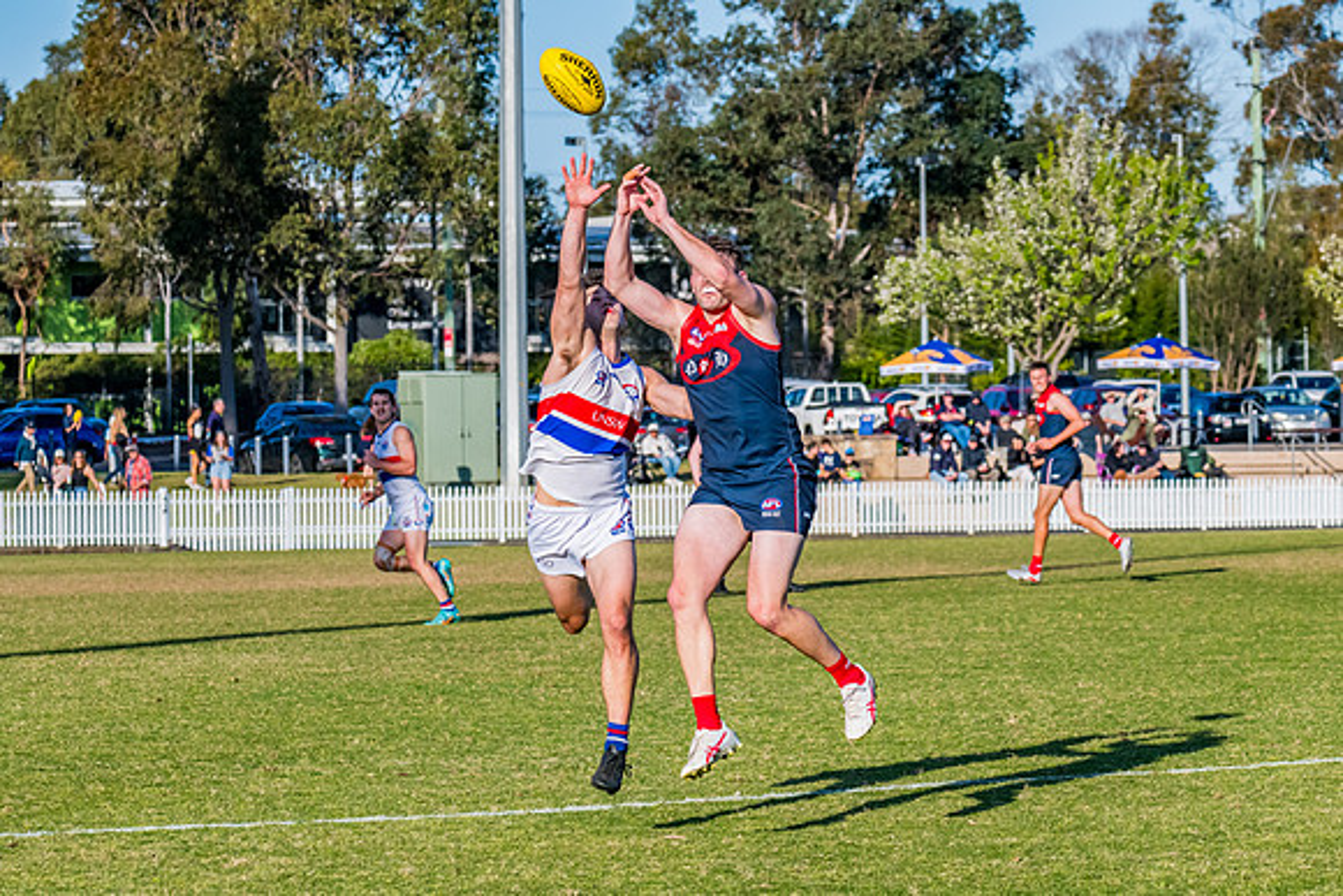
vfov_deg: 8.0
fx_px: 6417
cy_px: 453
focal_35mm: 172
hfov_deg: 11.9
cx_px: 664
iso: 800
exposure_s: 1/1600
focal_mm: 170
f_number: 11
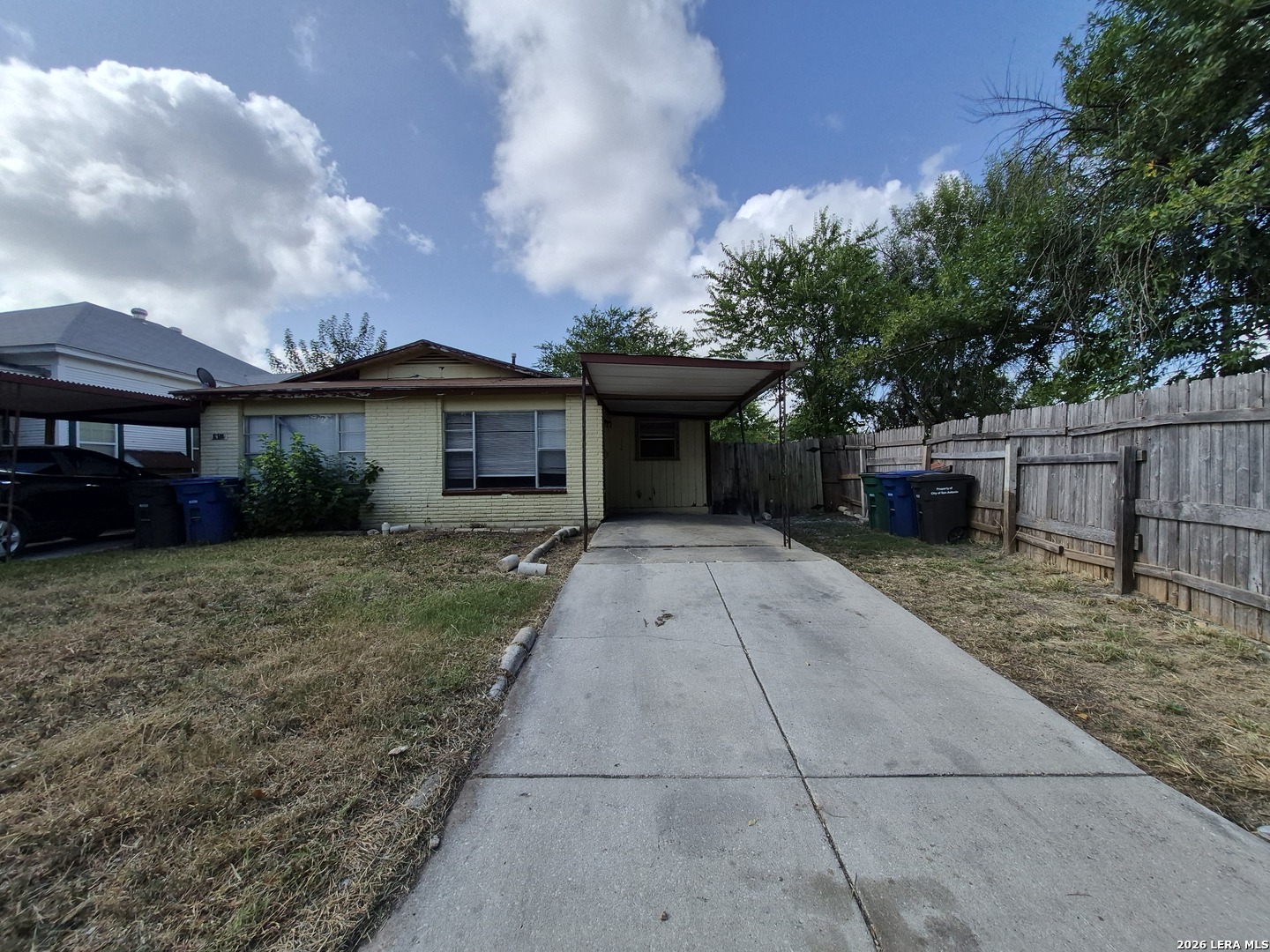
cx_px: 635
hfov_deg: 106.2
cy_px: 476
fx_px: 477
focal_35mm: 13
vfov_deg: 89.9
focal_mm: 1.74
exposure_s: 1/2104
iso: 40
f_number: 2.2
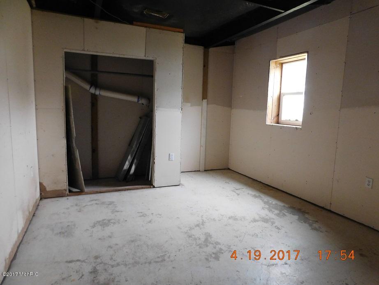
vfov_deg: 58.9
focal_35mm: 23
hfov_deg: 73.9
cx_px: 190
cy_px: 142
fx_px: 252
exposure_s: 1/10
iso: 400
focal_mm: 4
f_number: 3
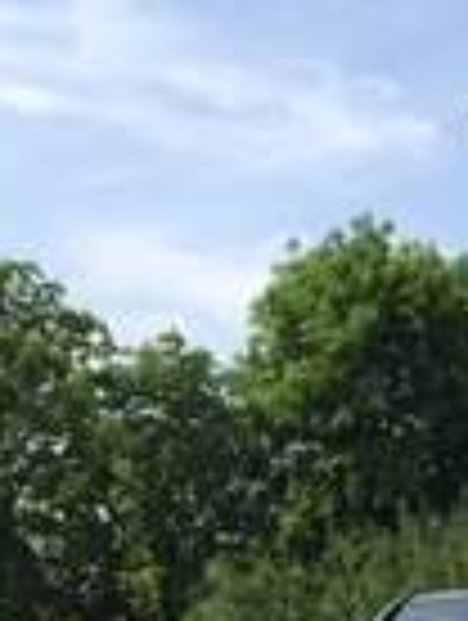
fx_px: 1869
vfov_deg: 16.1
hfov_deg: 14.1
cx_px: 423
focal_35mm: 104
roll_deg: -0.8
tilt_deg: -10.1
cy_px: 1102
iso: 32
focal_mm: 4.15
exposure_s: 1/1883
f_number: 2.2
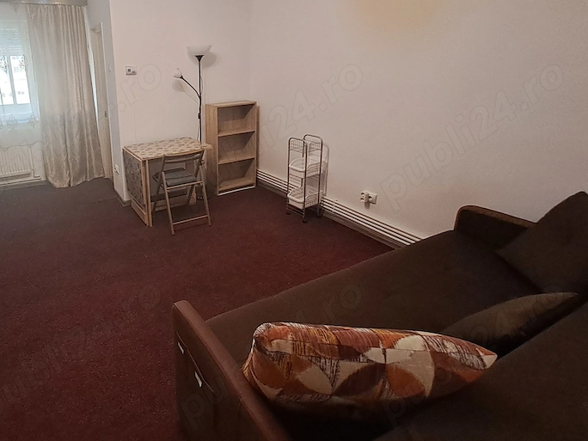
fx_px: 323
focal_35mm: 19
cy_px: 148
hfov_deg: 80.1
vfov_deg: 66.9
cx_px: 169
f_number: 2.2
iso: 125
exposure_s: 1/50
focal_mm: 1.42
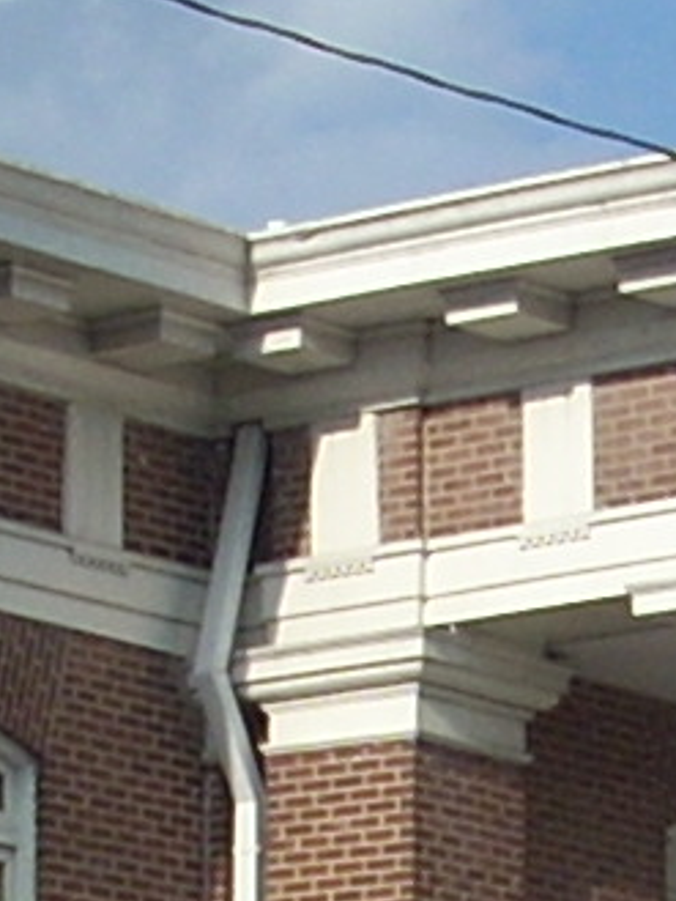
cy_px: 1235
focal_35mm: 288
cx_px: 646
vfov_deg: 6.8
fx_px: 7494
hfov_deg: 5.2
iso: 64
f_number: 5.6
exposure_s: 1/386
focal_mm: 6.2
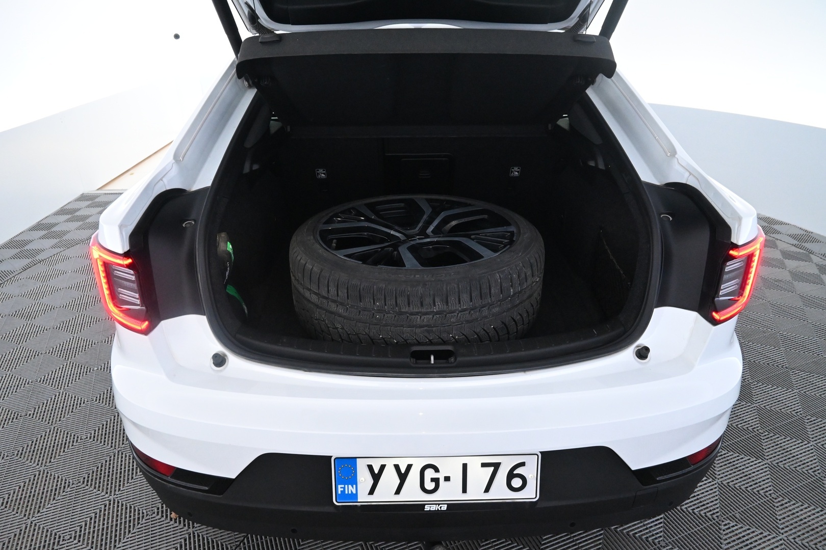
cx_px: 413
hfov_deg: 73.7
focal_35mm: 24
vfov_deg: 53.1
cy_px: 275
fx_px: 551
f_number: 5
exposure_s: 1/100
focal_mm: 16
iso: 4000
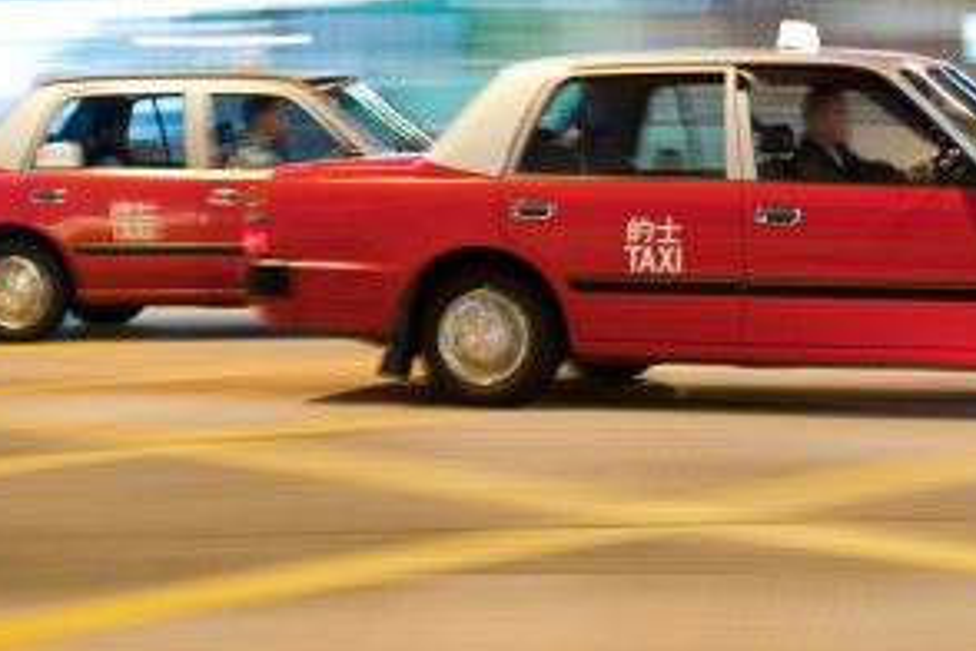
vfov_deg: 13.1
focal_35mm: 104
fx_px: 2819
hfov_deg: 19.4
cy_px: 221
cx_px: 813
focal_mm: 50
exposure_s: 1/10
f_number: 2.2
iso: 400
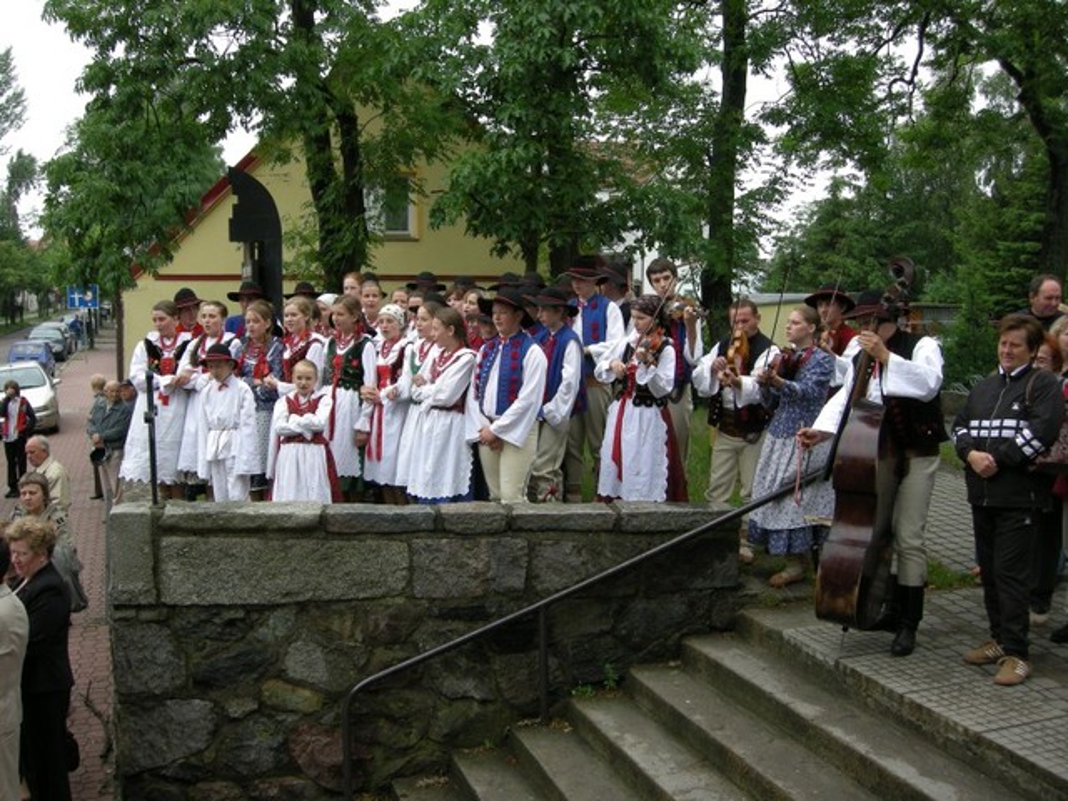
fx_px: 1111
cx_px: 534
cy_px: 400
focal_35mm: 36
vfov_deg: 39.7
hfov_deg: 51.4
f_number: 3.8
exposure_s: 1/111
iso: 64
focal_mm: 7.5
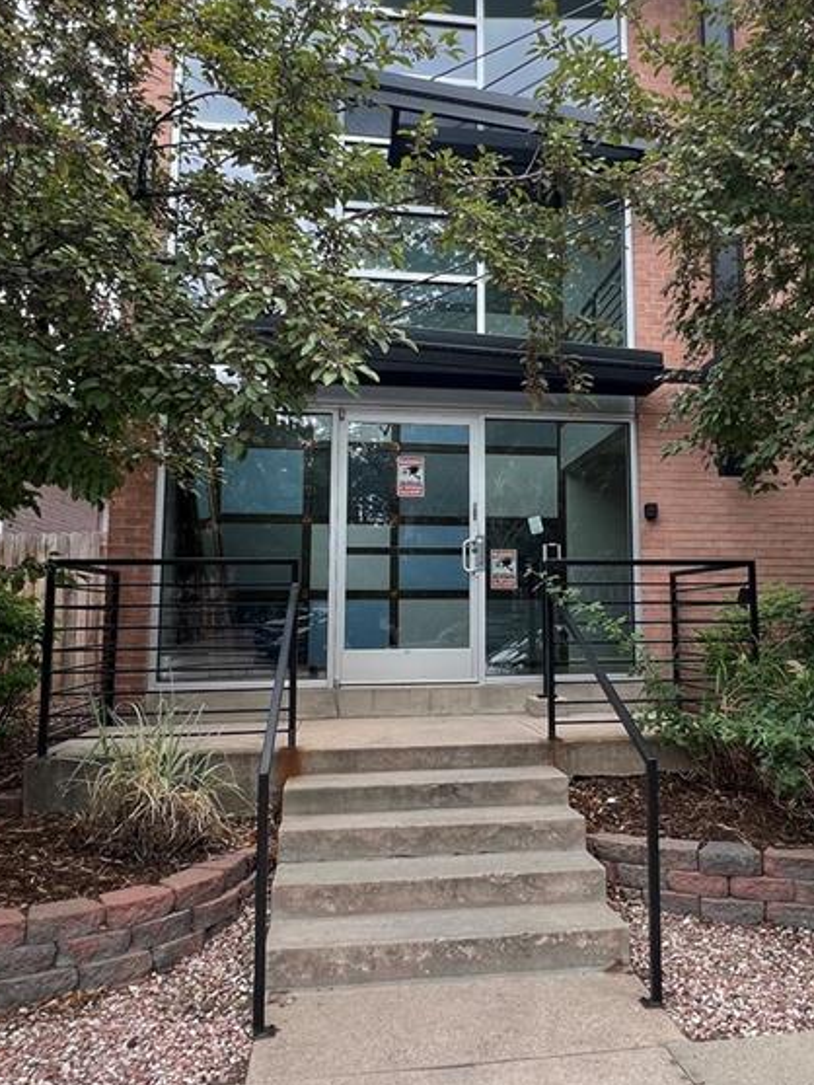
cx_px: 508
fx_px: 878
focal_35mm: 28
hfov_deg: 49.3
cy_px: 503
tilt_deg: +9.2
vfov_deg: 63.4
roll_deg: -0.3
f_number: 1.8
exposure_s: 1/204
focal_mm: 1.57
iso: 32
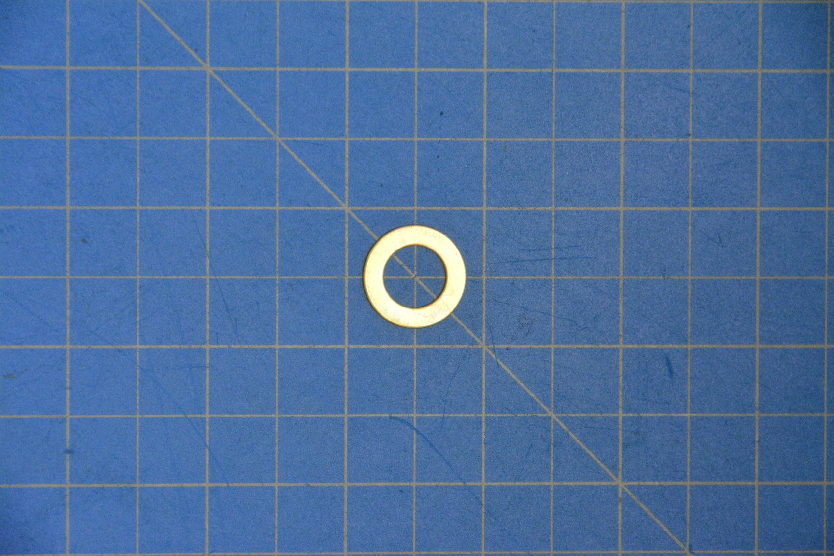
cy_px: 278
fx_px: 6950
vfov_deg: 4.6
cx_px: 417
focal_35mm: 300
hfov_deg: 6.9
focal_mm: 200
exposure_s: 1/20
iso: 6400
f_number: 8
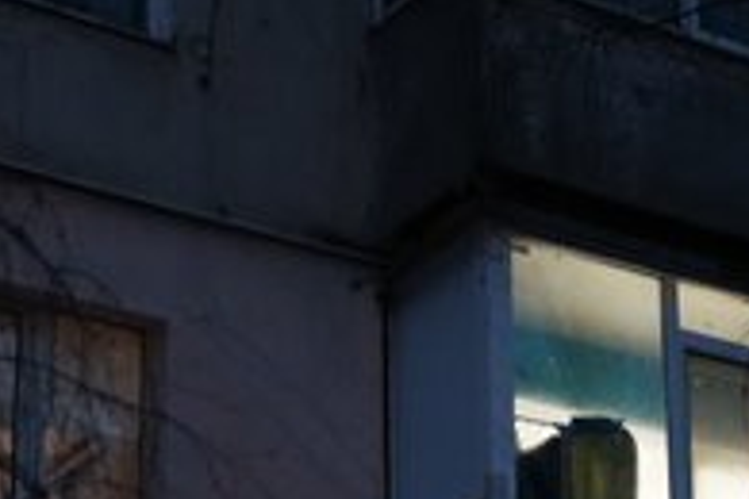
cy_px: 501
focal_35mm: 131
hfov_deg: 15.6
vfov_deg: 10.4
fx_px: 2725
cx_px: 576
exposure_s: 1/50
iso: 16000
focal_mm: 64
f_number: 2.8
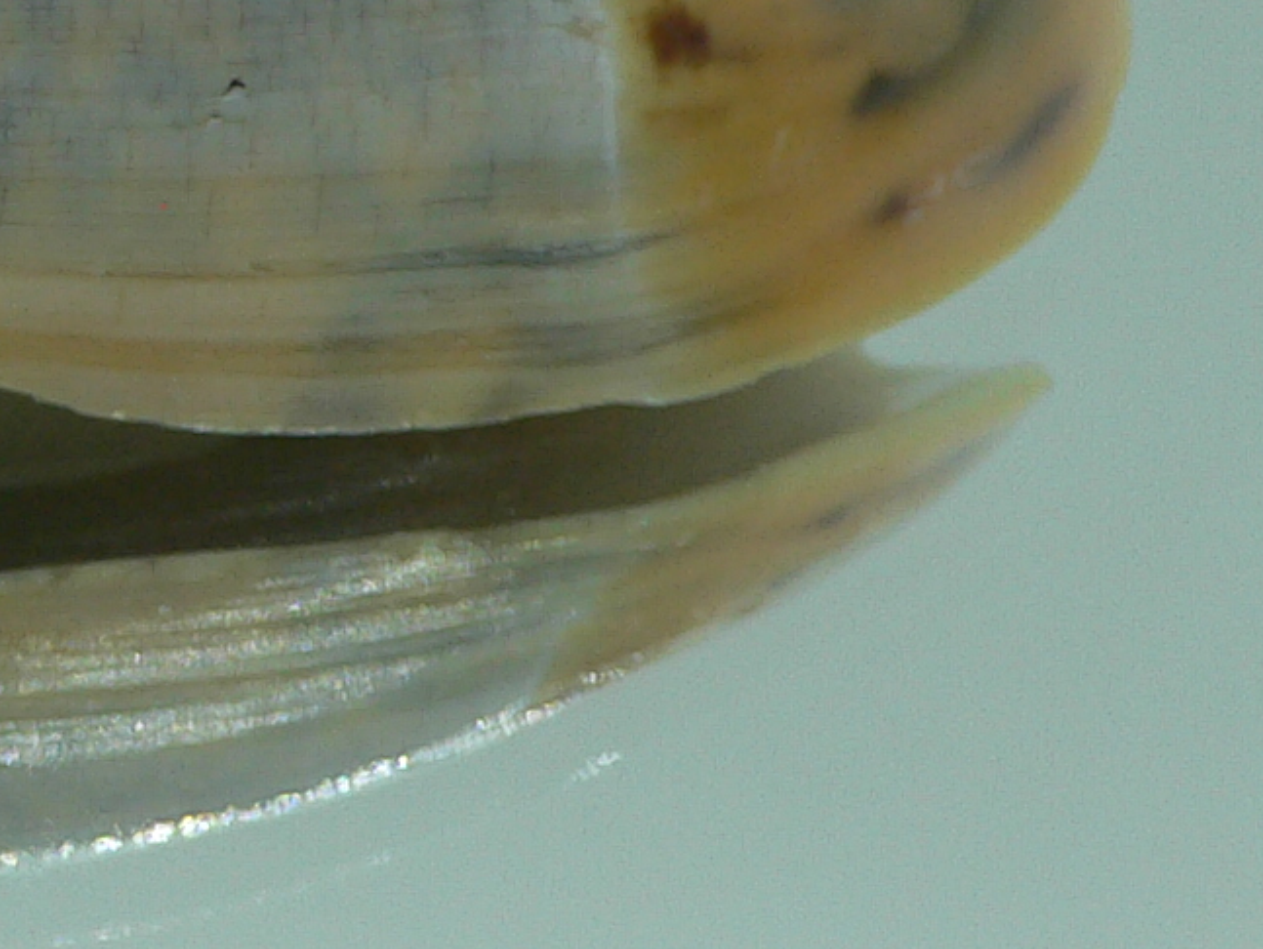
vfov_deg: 13.3
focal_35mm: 109
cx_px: -57
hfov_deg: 17.5
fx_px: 3979
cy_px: -84
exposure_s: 1/60
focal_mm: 4.6
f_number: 2.8
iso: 80
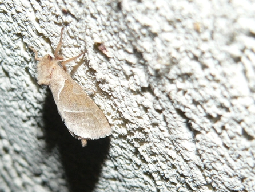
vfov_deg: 12.5
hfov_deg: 16.5
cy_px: 104
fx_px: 877
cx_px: 78
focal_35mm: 119
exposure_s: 1/60
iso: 100
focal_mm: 13.8
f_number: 4
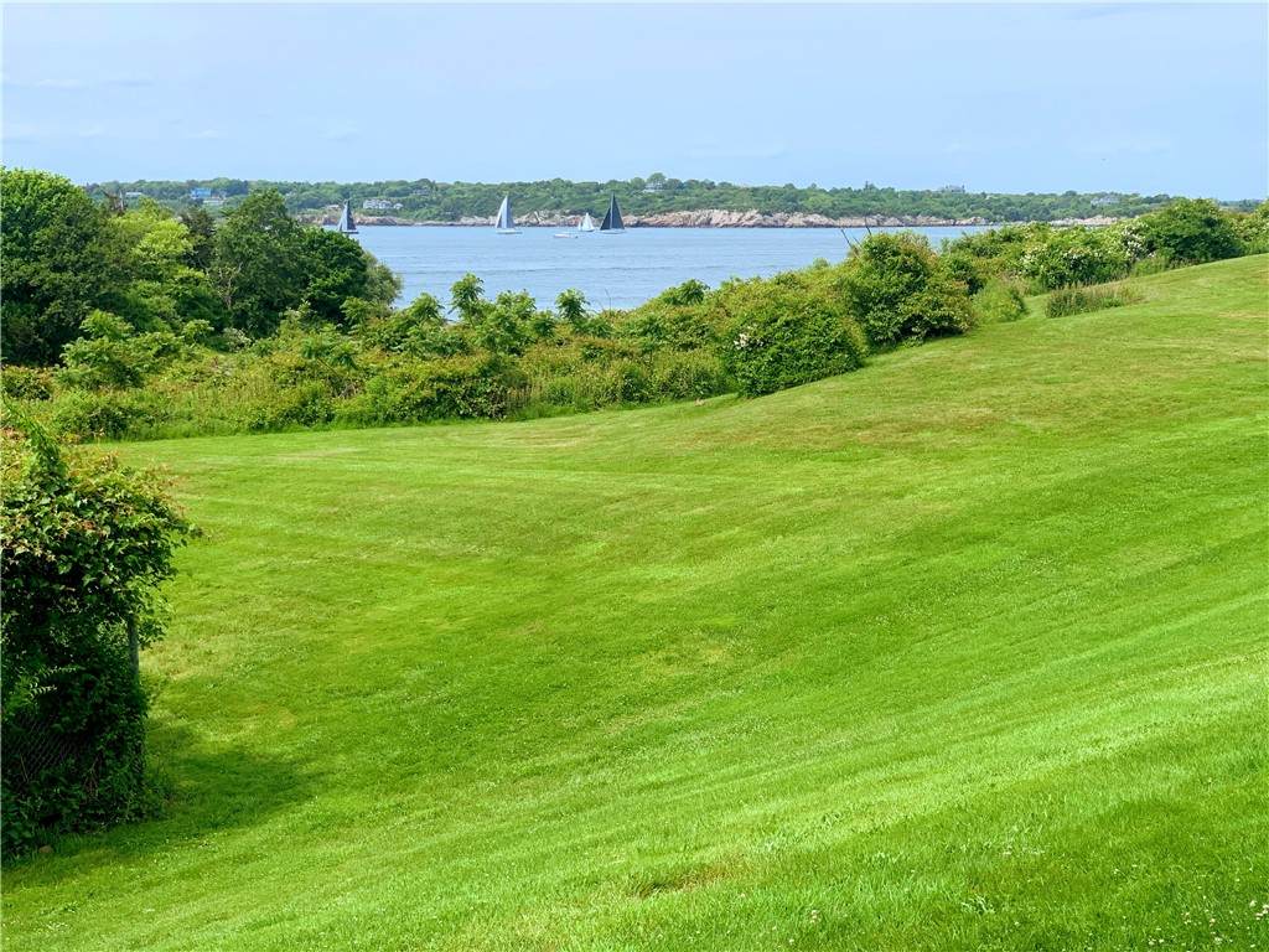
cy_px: 476
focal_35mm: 52
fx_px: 1906
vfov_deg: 28.0
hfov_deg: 36.8
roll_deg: +0.0
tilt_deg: -7.6
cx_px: 634
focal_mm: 6
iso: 16
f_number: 2.4
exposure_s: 1/786
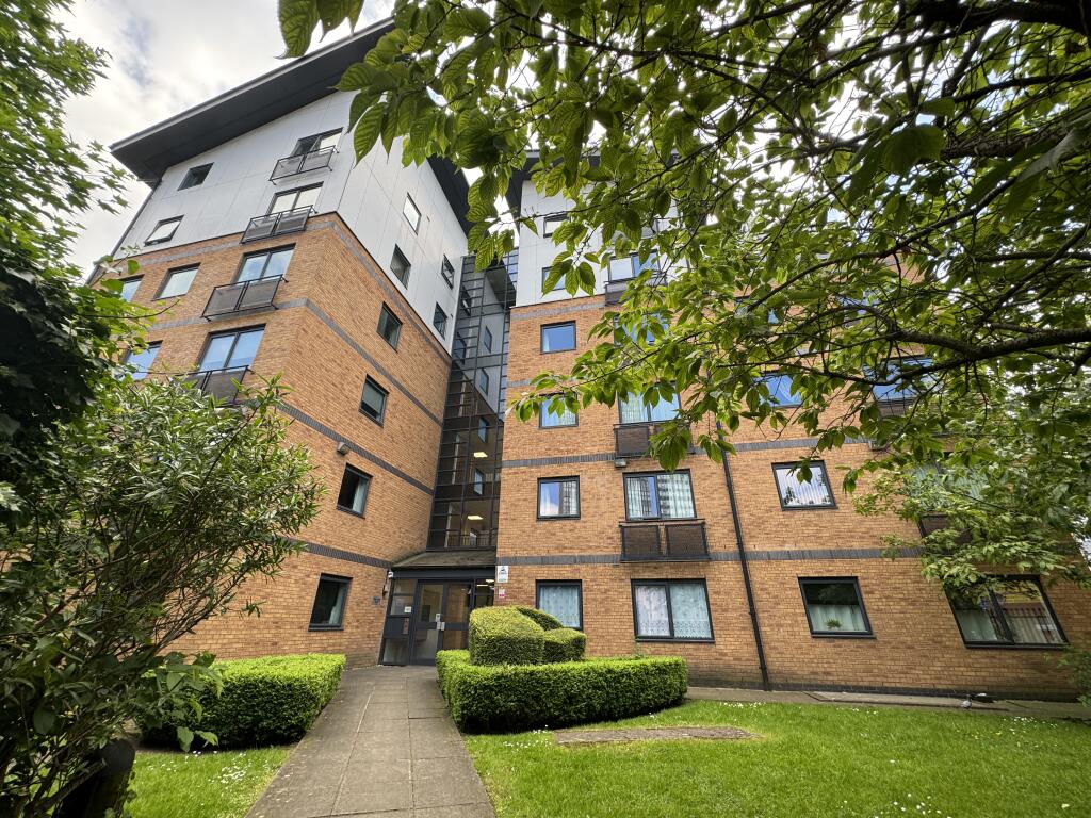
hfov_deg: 102.1
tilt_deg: +27.2
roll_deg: -1.6
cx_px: 546
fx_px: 441
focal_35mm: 14
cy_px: 409
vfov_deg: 85.7
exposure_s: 1/279
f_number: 2.2
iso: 40
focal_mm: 2.22
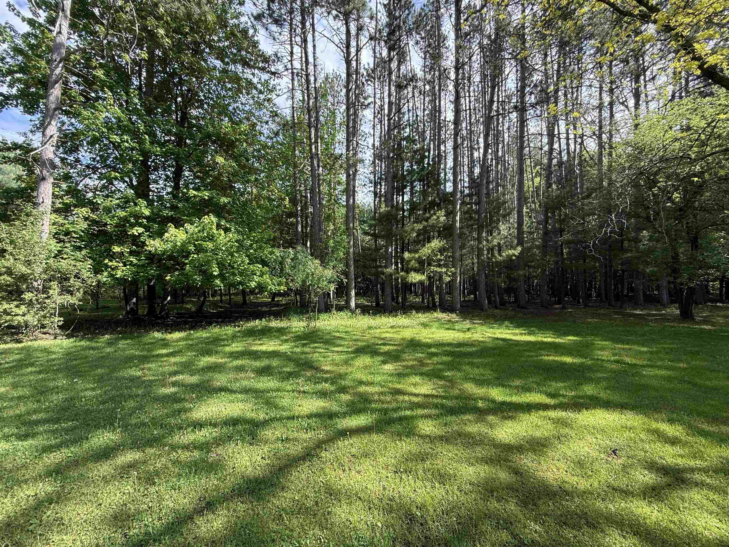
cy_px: 274
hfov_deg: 102.1
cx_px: 364
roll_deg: -0.5
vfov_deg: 85.7
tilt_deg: +1.8
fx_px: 295
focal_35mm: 14
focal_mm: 2.22
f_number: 2.2
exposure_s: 1/324
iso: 64
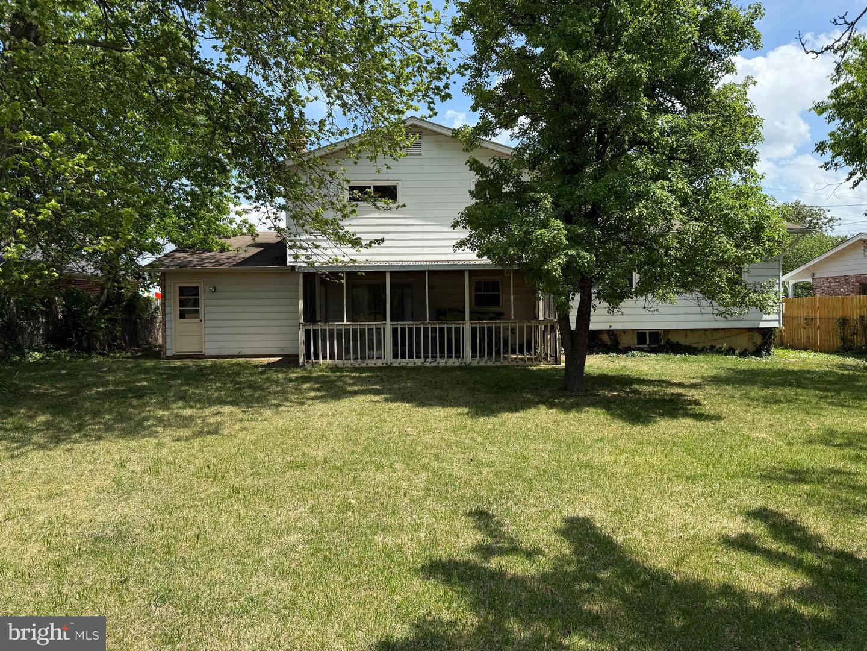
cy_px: 326
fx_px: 601
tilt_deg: +0.5
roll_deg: +1.4
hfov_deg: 71.6
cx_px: 434
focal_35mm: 24
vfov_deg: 56.8
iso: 80
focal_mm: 6.76
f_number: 1.78
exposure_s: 1/2801
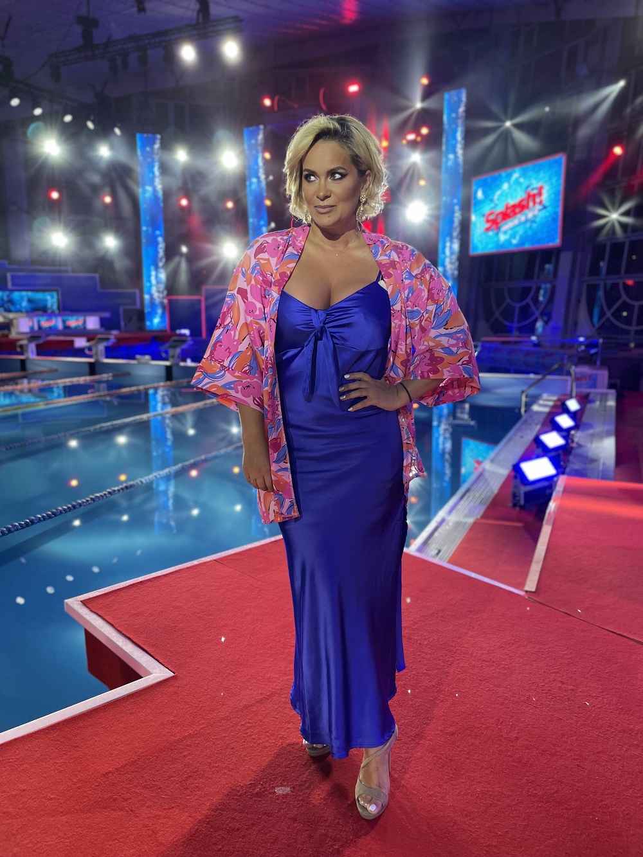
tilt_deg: -9.6
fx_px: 644
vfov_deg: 67.3
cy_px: 428
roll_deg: +0.3
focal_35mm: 26
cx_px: 322
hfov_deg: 53.1
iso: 100
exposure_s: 1/120
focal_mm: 4.2
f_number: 1.6
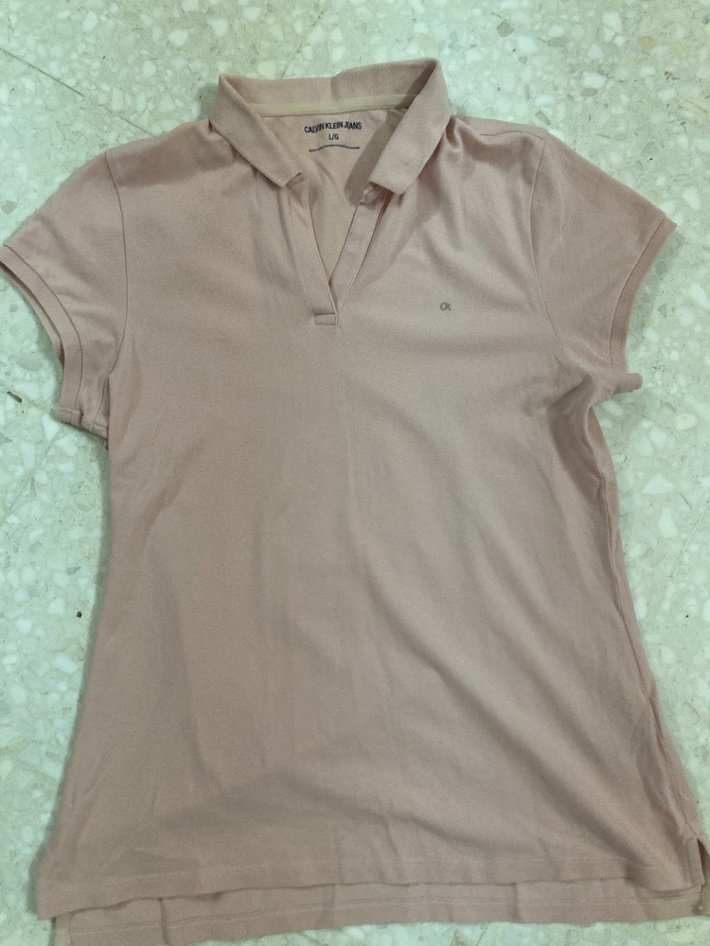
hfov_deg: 49.7
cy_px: 473
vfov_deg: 63.4
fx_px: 766
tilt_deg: -83.3
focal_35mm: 28
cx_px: 355
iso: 200
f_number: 1.8
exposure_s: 1/60
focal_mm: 3.99
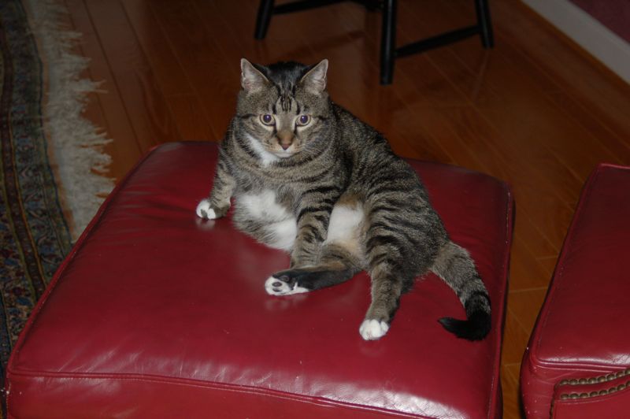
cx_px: 315
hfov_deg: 24.2
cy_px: 210
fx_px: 1469
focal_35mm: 84
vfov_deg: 16.2
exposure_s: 1/60
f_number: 4.8
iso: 400
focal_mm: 56
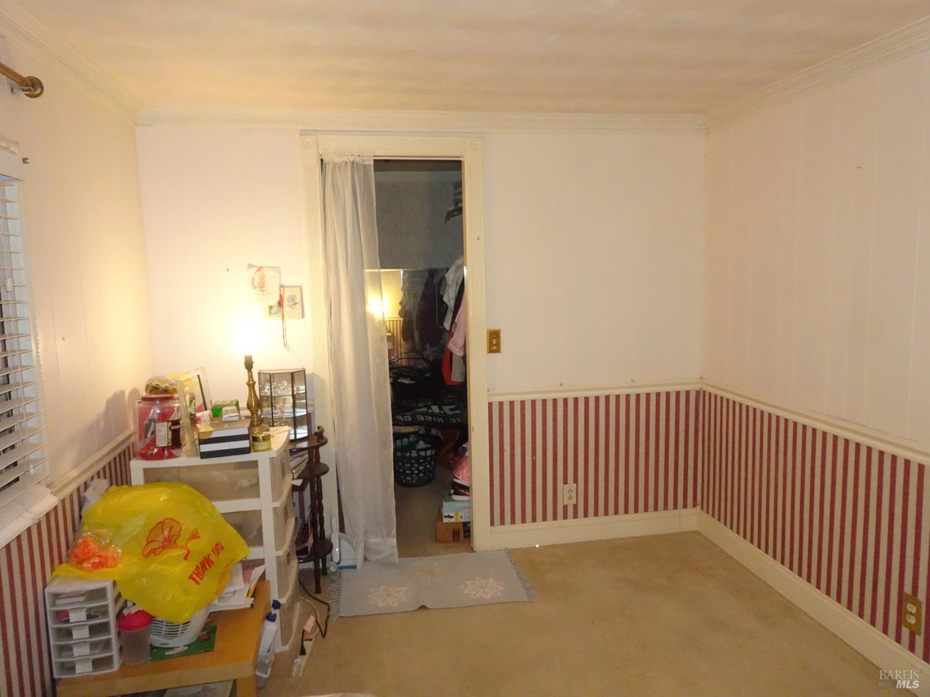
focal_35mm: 24
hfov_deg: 71.6
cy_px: 348
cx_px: 465
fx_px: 645
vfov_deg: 56.8
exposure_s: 1/30
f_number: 3.5
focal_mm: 4.1
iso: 800
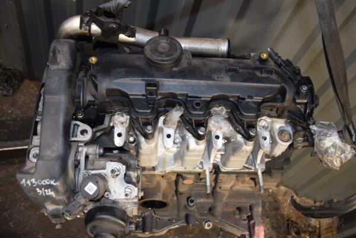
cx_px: 178
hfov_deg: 57.2
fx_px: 326
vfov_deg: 40.0
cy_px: 119
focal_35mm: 33
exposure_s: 1/60
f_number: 5
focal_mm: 22
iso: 800
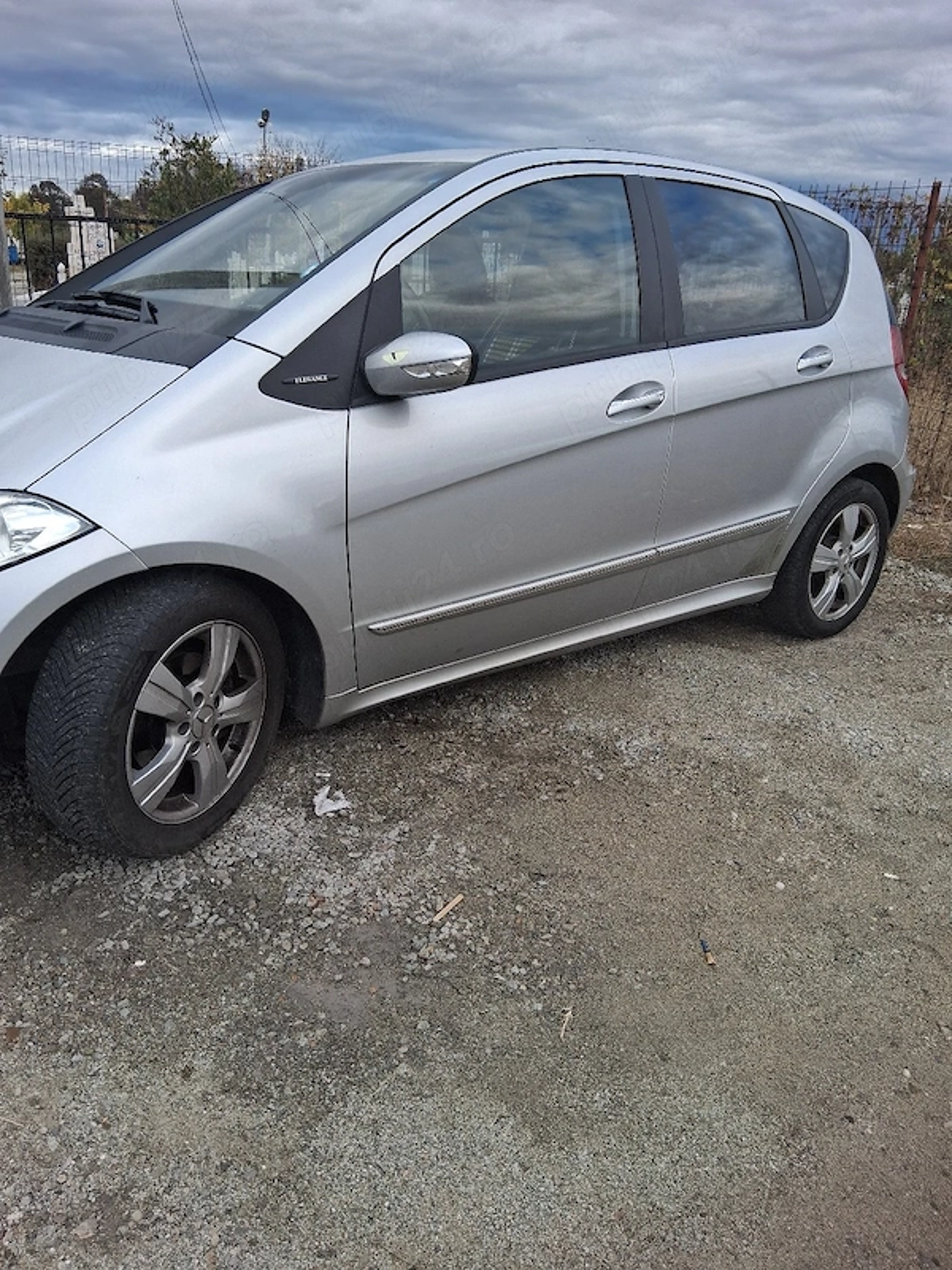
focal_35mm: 26
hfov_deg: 53.1
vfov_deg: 67.3
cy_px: 635
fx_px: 953
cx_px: 476
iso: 25
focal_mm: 3.98
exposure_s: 1/100
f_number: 1.8
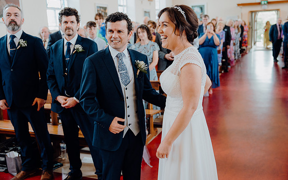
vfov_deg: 32.8
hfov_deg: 50.4
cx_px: 144
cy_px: 85
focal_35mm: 39
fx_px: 306
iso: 1000
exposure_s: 1/200
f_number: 2.8
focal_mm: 38
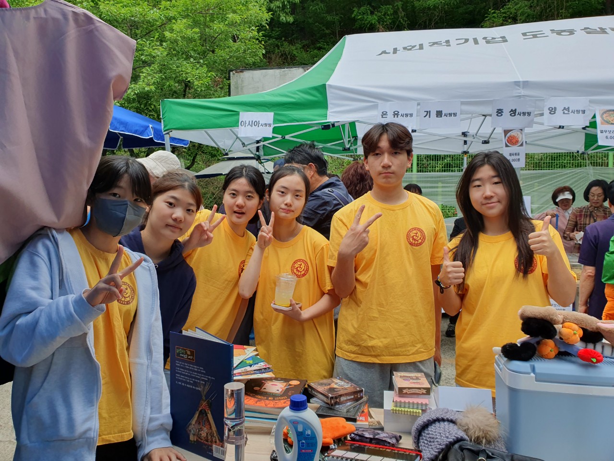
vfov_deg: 53.1
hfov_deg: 67.3
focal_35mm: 26
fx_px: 461
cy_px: 230
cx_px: 307
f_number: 2.4
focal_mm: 4.32
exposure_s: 1/526
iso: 50
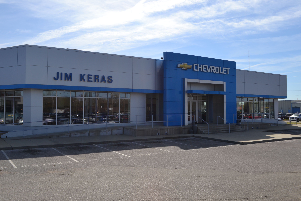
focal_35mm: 33
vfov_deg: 40.0
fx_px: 276
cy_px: 100
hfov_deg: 57.2
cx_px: 150
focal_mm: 22
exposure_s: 1/200
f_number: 10
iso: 100
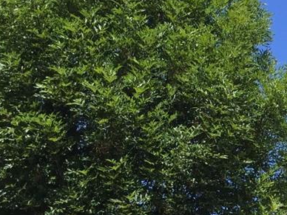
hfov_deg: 15.8
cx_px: 457
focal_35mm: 112
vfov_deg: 12.3
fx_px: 929
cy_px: 361
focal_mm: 4.15
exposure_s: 1/1522
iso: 32
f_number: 2.2
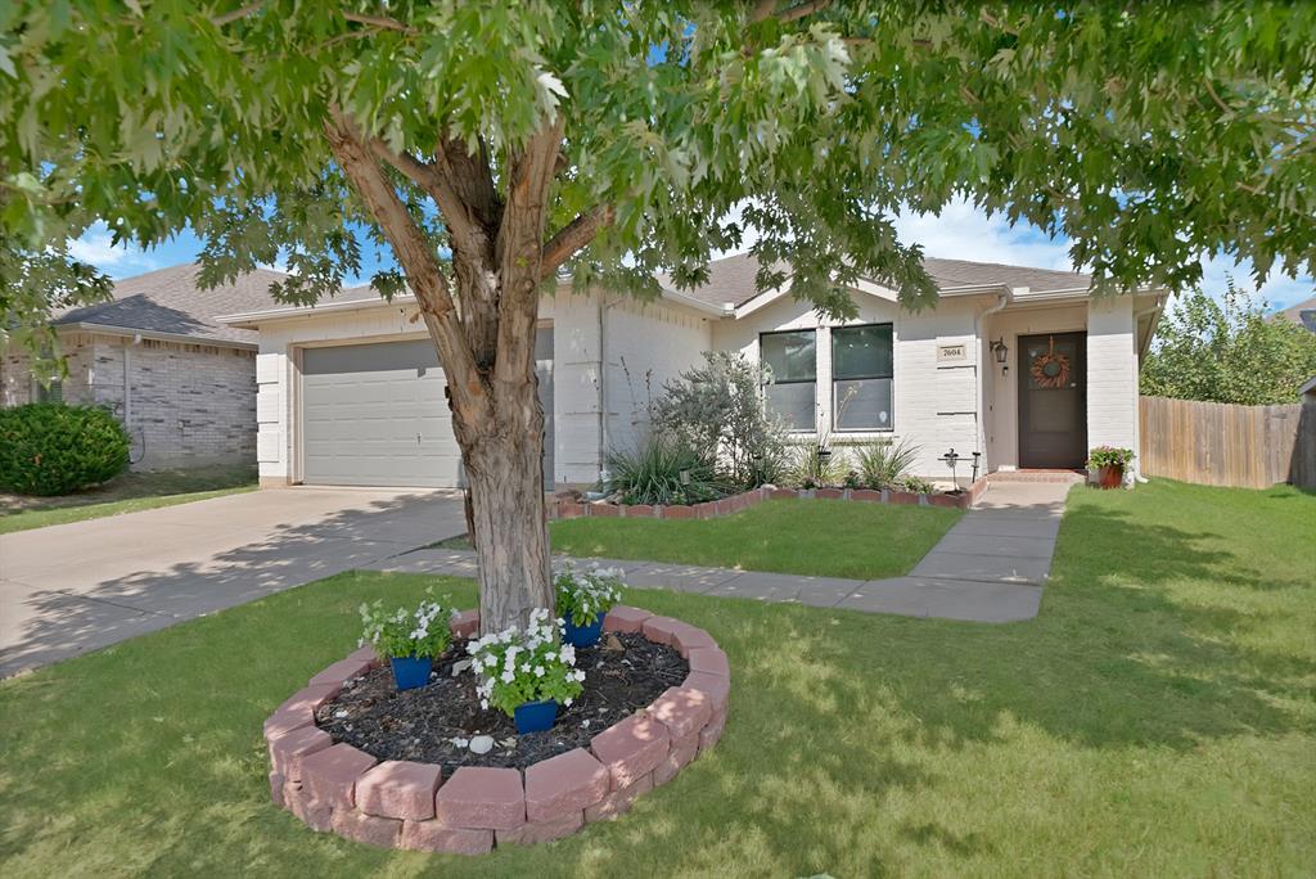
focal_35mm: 22
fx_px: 805
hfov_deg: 78.5
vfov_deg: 57.3
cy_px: 440
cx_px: 658
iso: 640
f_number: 9
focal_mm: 22
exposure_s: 1/50
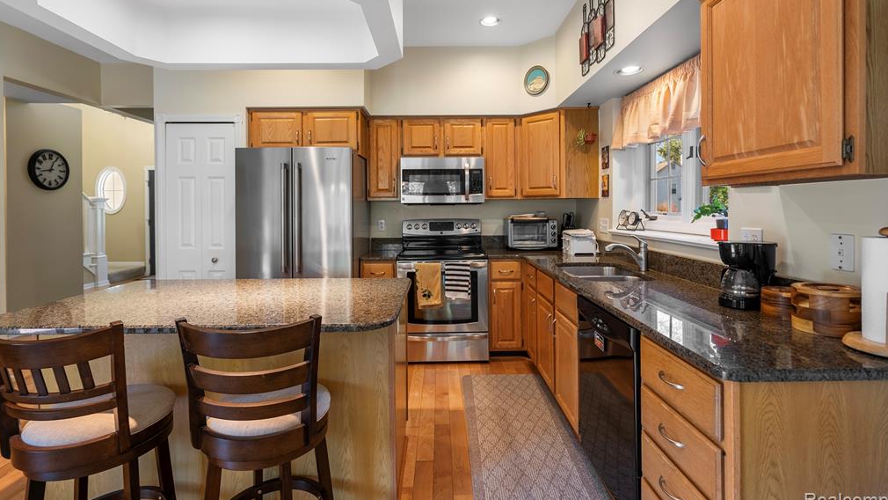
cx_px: 443
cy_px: 213
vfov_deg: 63.6
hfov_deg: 95.9
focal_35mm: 17
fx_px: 400
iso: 100
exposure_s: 1/2.5
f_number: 4
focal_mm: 16
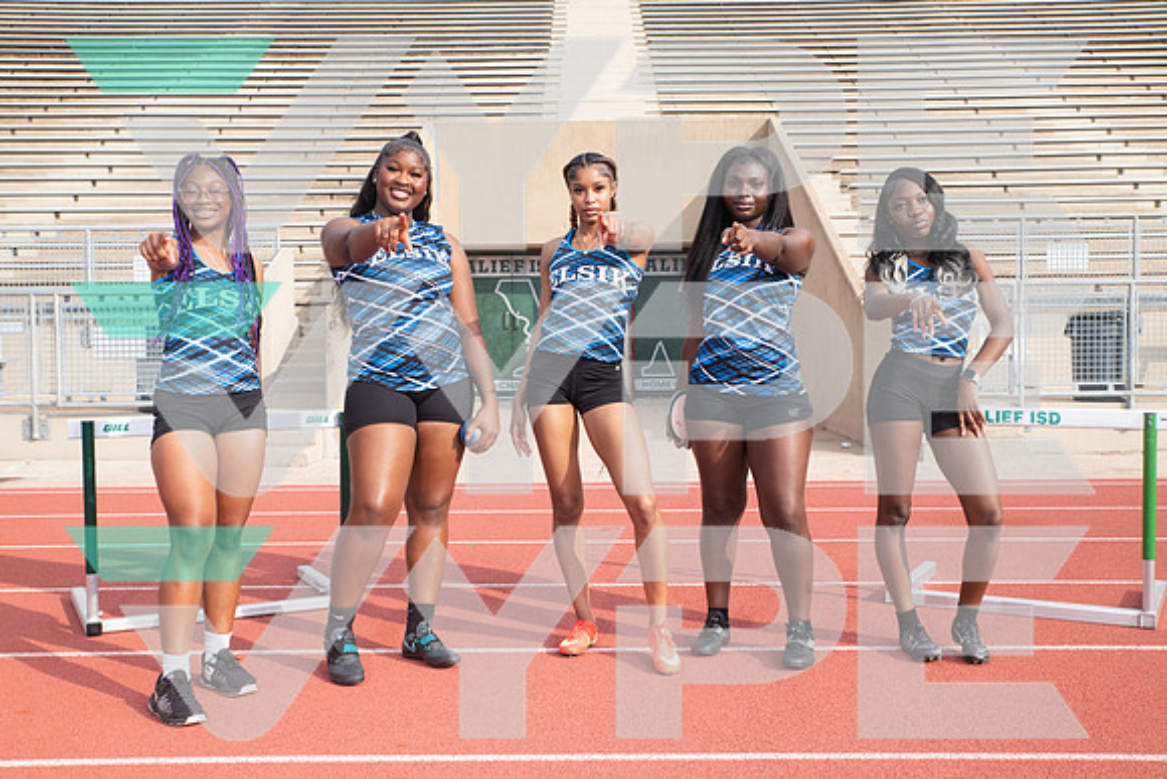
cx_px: 584
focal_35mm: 40
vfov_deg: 33.4
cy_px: 390
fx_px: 1297
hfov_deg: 48.4
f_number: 8
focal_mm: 40
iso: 160
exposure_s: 1/320
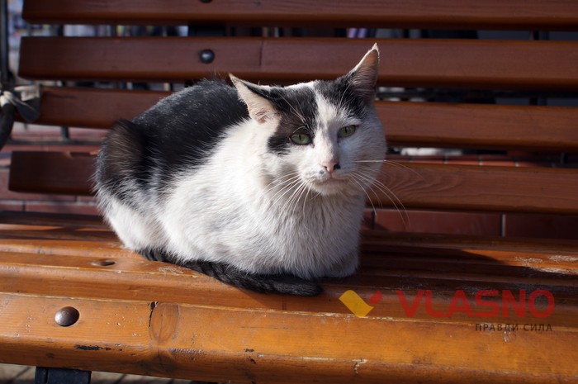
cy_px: 192
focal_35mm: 52
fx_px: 842
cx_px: 289
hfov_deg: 37.9
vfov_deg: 25.7
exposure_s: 1/160
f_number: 5.6
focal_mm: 35
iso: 100
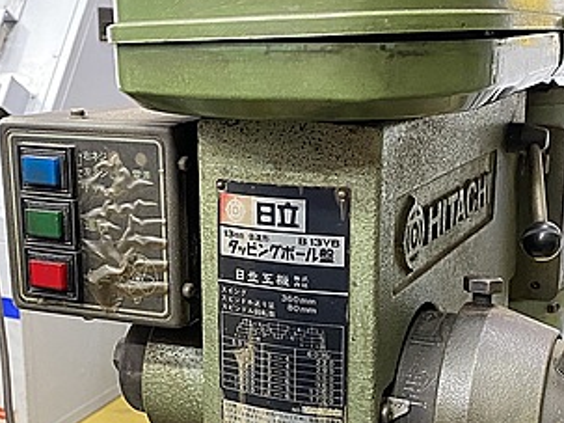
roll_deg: -0.9
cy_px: 272
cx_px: 305
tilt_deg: -14.6
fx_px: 896
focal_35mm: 55
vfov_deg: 26.4
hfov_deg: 34.9
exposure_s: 1/30
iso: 640
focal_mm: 4.25
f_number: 1.8
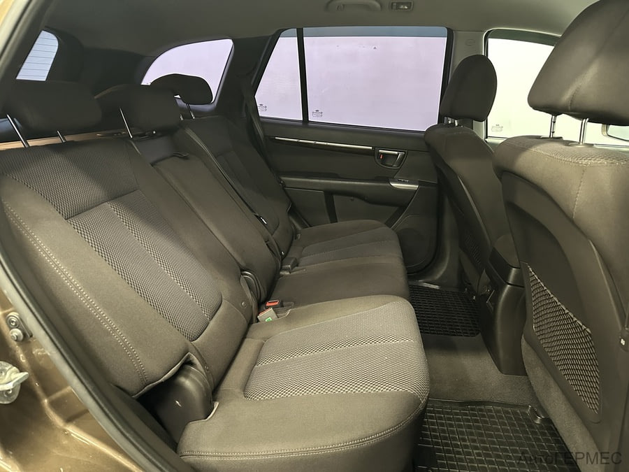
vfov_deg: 56.8
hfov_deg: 71.6
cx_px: 314
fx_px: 436
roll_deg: +0.4
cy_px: 236
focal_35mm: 24
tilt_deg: -17.3
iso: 800
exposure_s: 1/33
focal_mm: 6.86
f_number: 1.78
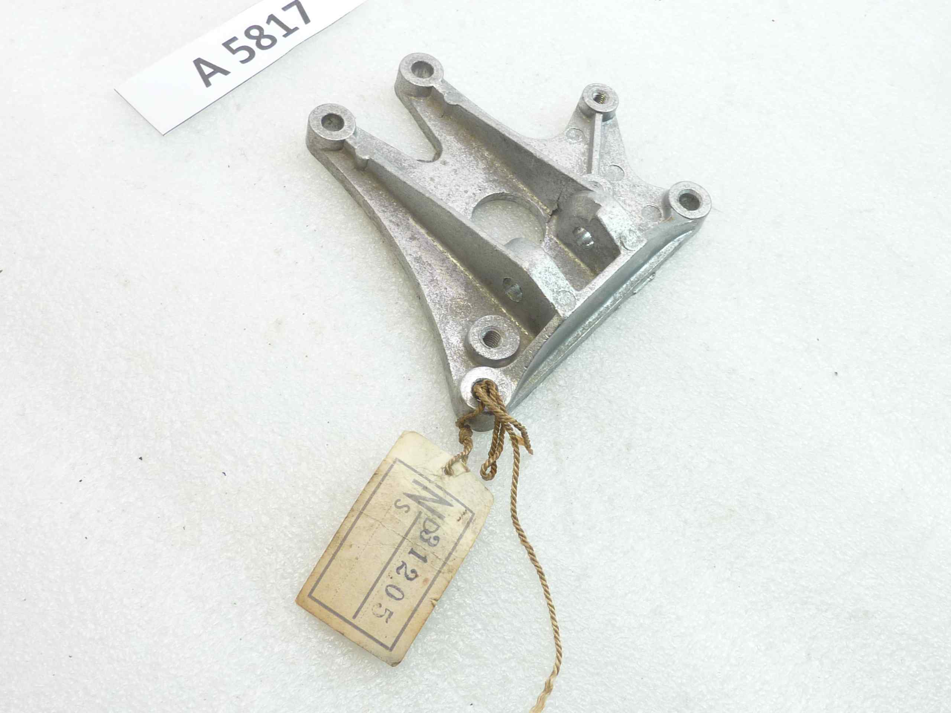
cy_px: 356
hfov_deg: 49.0
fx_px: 1044
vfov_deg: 37.7
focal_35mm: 38
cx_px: 476
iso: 80
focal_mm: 4.4
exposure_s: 1/15
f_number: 3.3
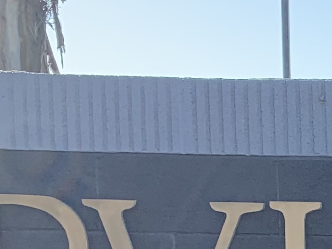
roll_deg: -1.5
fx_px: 1429
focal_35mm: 149
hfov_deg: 11.5
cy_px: 492
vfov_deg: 9.3
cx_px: 737
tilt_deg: -10.6
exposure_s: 1/749
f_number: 1.8
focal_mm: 4.25
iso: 25
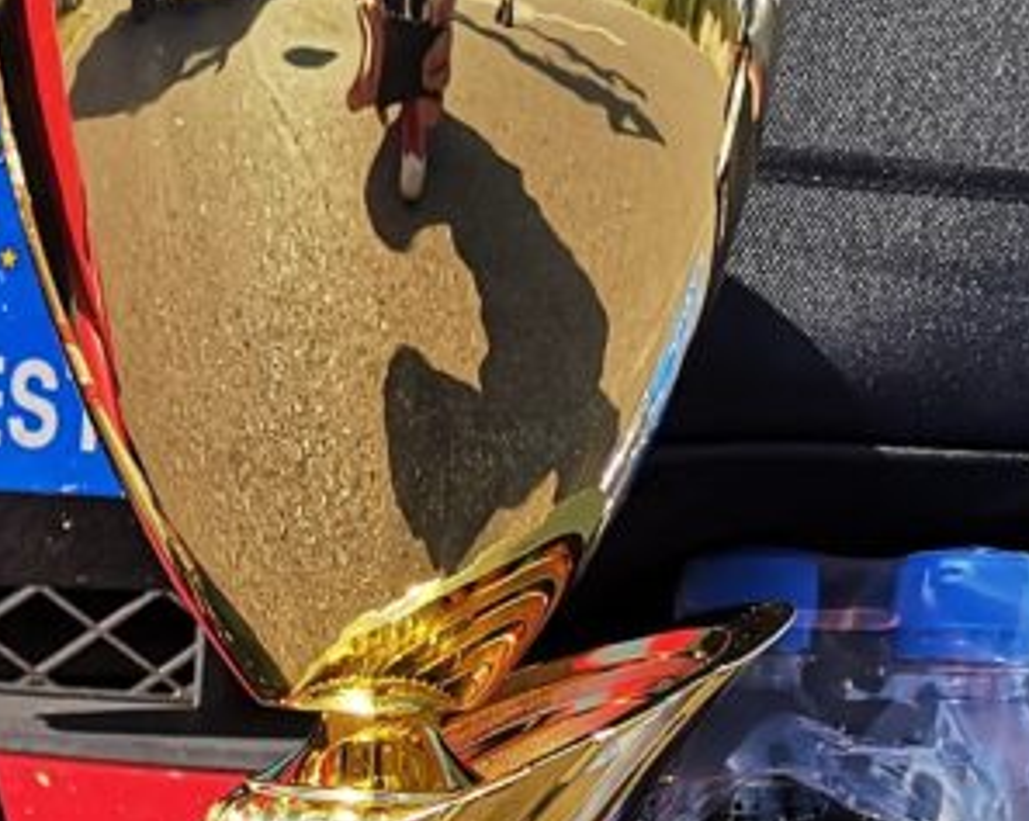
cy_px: 1230
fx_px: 2769
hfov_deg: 21.0
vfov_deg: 15.6
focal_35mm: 91
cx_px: 353
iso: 50
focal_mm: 3.95
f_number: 1.8
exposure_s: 1/1582
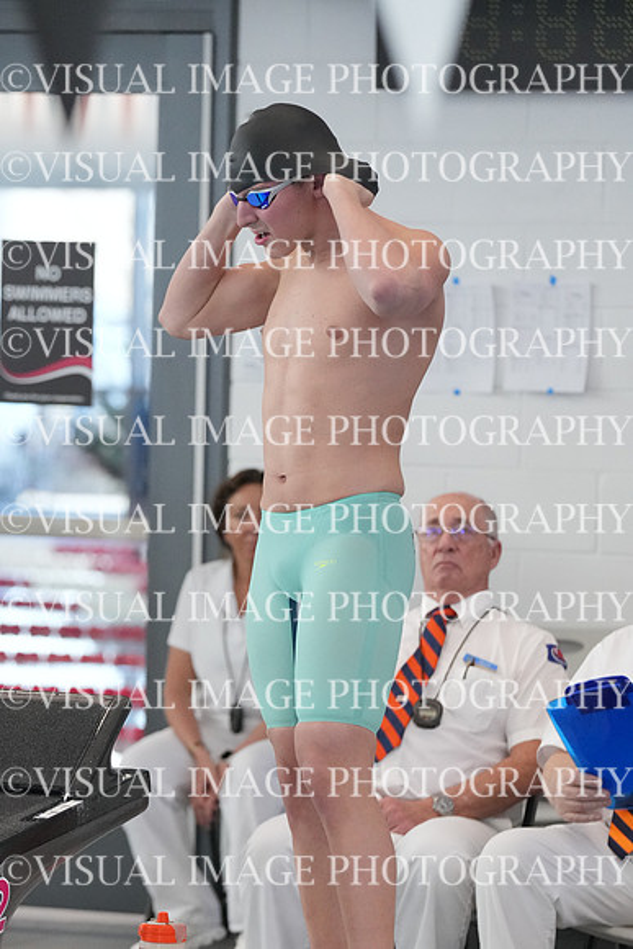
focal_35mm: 226
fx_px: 5957
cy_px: 474
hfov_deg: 6.1
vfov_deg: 9.1
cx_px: 316
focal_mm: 151
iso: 5000
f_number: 4
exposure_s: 1/1250
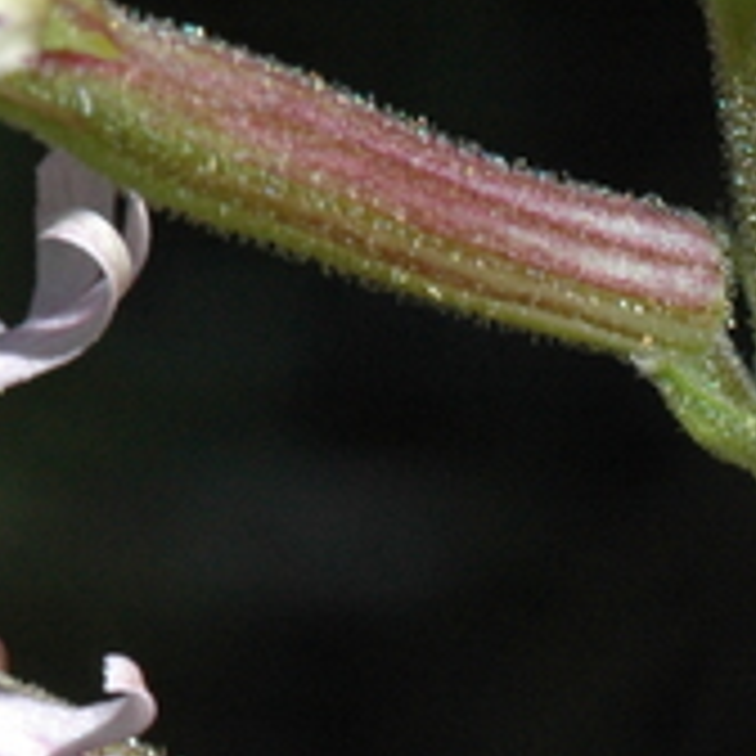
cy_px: 846
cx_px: 1674
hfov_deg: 2.8
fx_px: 15120
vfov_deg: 2.9
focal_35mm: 612
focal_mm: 105
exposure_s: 1/250
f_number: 19
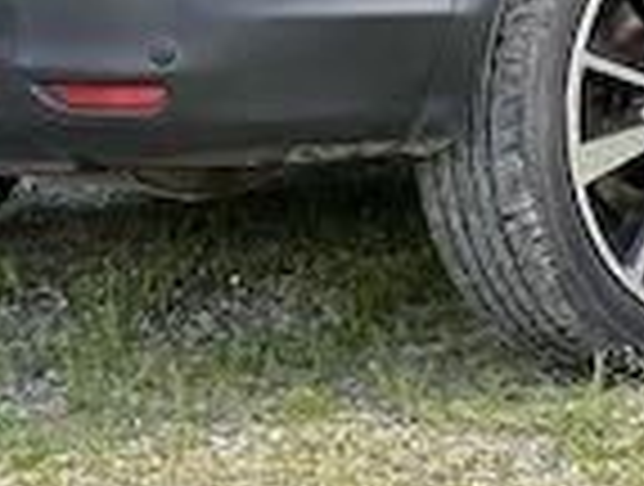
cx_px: 698
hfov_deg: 6.1
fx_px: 6006
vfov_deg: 4.6
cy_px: -189
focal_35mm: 322
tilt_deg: -3.5
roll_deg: +0.6
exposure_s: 1/121
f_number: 2.8
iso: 64
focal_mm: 9
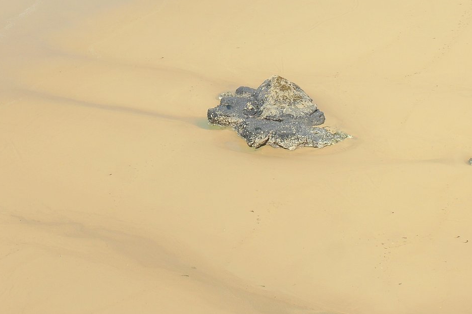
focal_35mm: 92
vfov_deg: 14.7
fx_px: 1206
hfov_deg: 22.1
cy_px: 26
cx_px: 221
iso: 200
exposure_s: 1/500
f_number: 8
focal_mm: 28
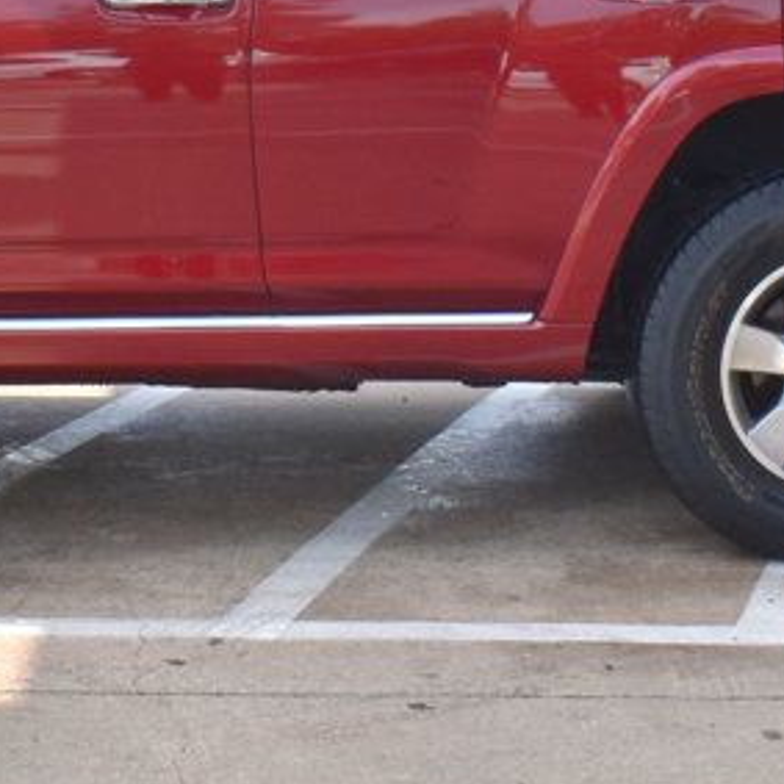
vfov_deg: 14.2
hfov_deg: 14.5
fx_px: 3075
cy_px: -108
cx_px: 205
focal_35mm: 120
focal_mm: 26
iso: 400
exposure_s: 1/500
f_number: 11
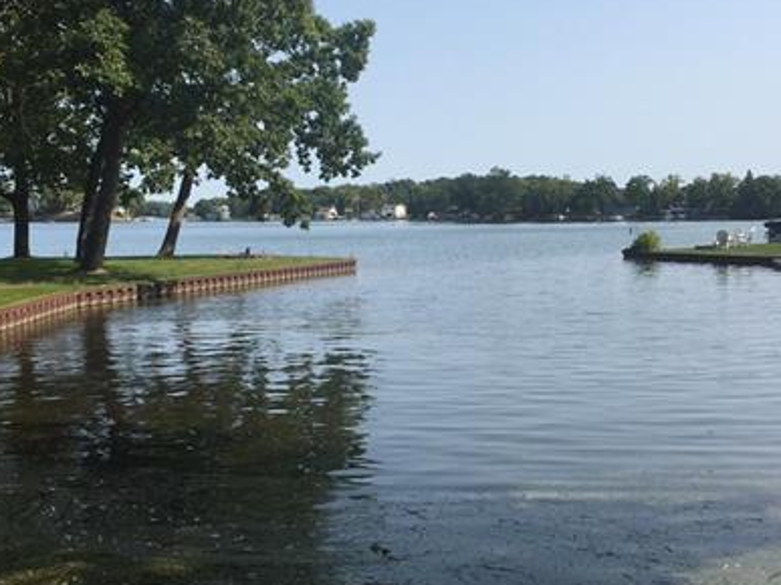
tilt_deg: -4.6
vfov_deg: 30.2
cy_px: 276
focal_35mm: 48
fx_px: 1083
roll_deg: +0.0
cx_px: 410
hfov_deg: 39.7
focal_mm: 4.15
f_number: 2.2
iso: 32
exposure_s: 1/2198
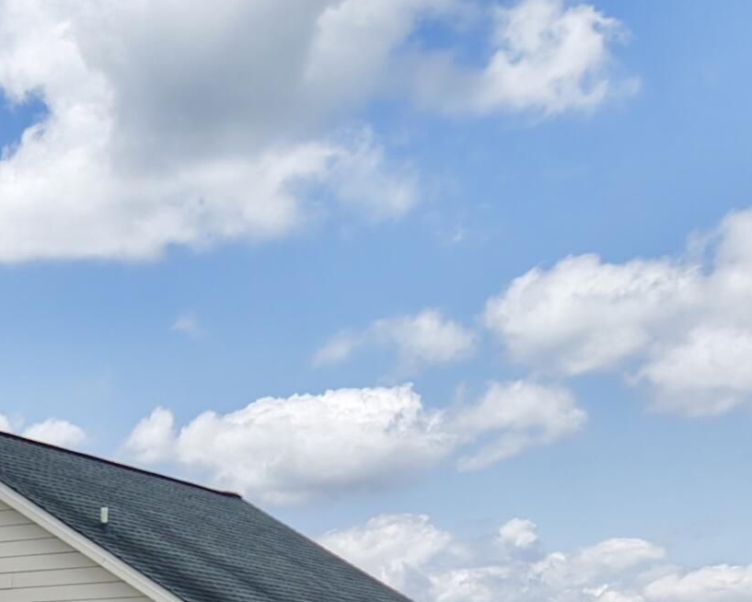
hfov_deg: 18.4
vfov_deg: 16.1
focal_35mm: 86
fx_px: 1914
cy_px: 952
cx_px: -521
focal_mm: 8.67
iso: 260
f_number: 1.8
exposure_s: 1/4000
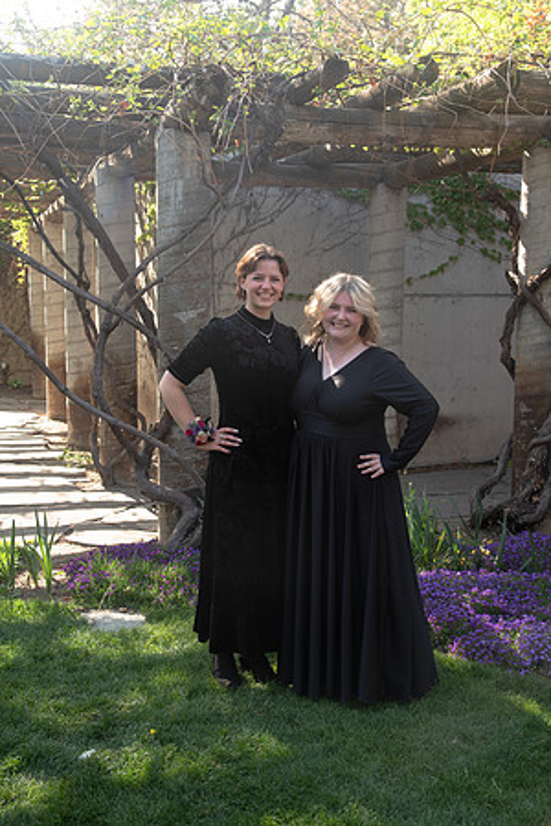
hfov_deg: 30.5
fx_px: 1010
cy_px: 413
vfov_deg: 44.5
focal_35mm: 44
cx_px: 276
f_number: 6.3
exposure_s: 1/125
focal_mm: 44
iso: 250
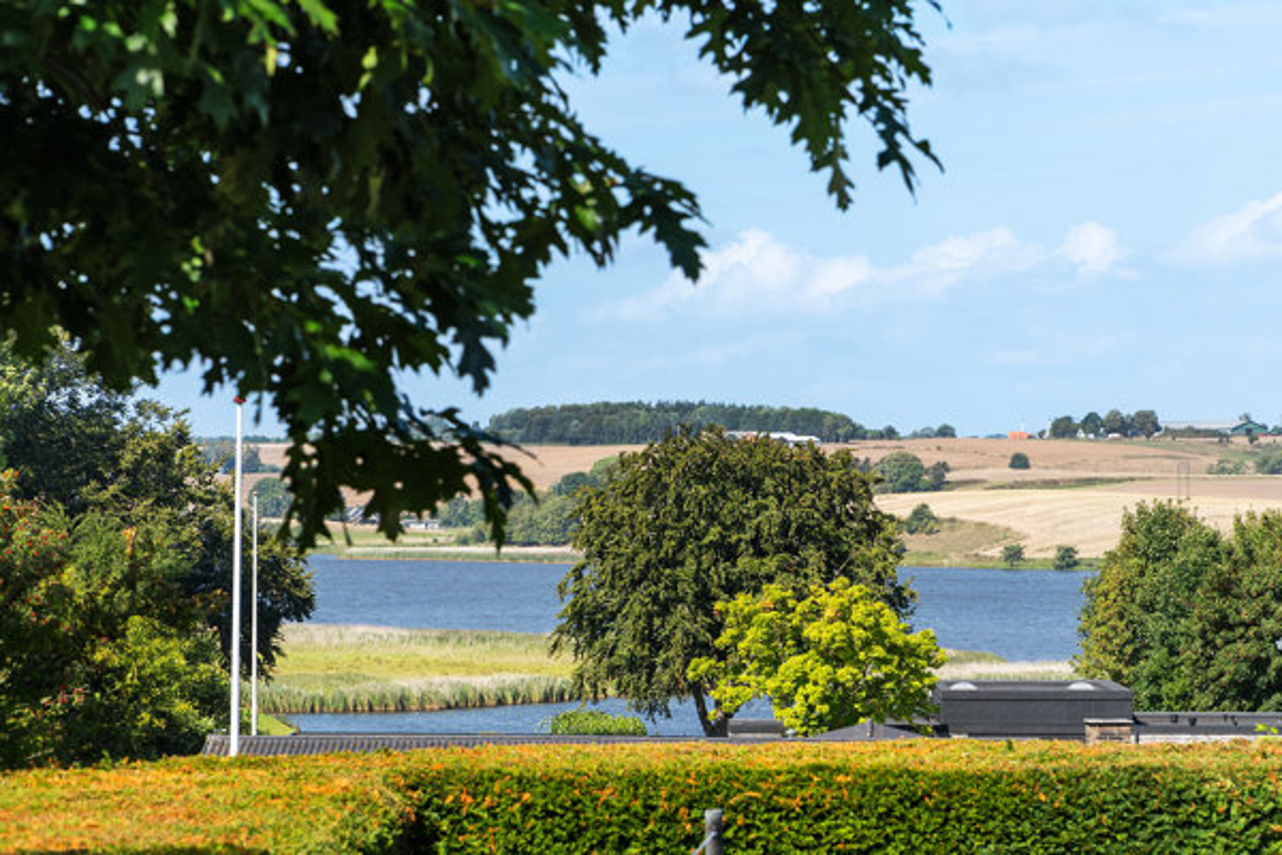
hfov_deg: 17.5
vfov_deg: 11.7
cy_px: 428
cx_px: 641
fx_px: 4166
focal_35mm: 117
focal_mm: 78
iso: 200
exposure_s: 1/320
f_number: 8
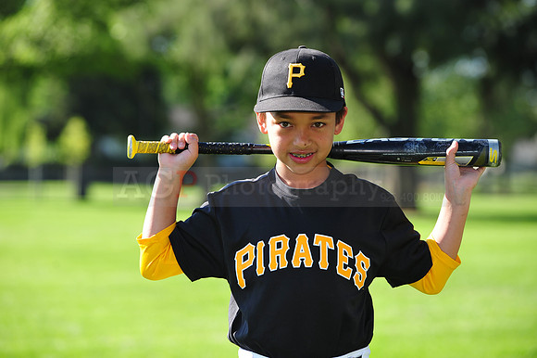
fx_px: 2162
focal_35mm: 145
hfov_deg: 14.2
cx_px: 268
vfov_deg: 9.5
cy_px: 179
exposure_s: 1/400
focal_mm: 145
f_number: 5
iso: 200
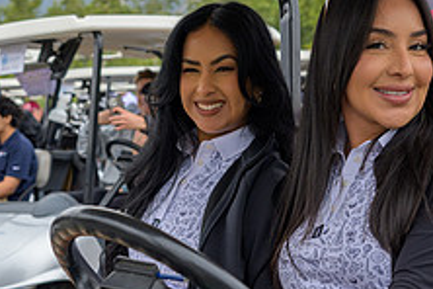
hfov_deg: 22.9
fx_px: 1070
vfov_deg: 15.3
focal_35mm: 89
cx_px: 195
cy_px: 173
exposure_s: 1/200
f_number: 4
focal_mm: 34
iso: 100
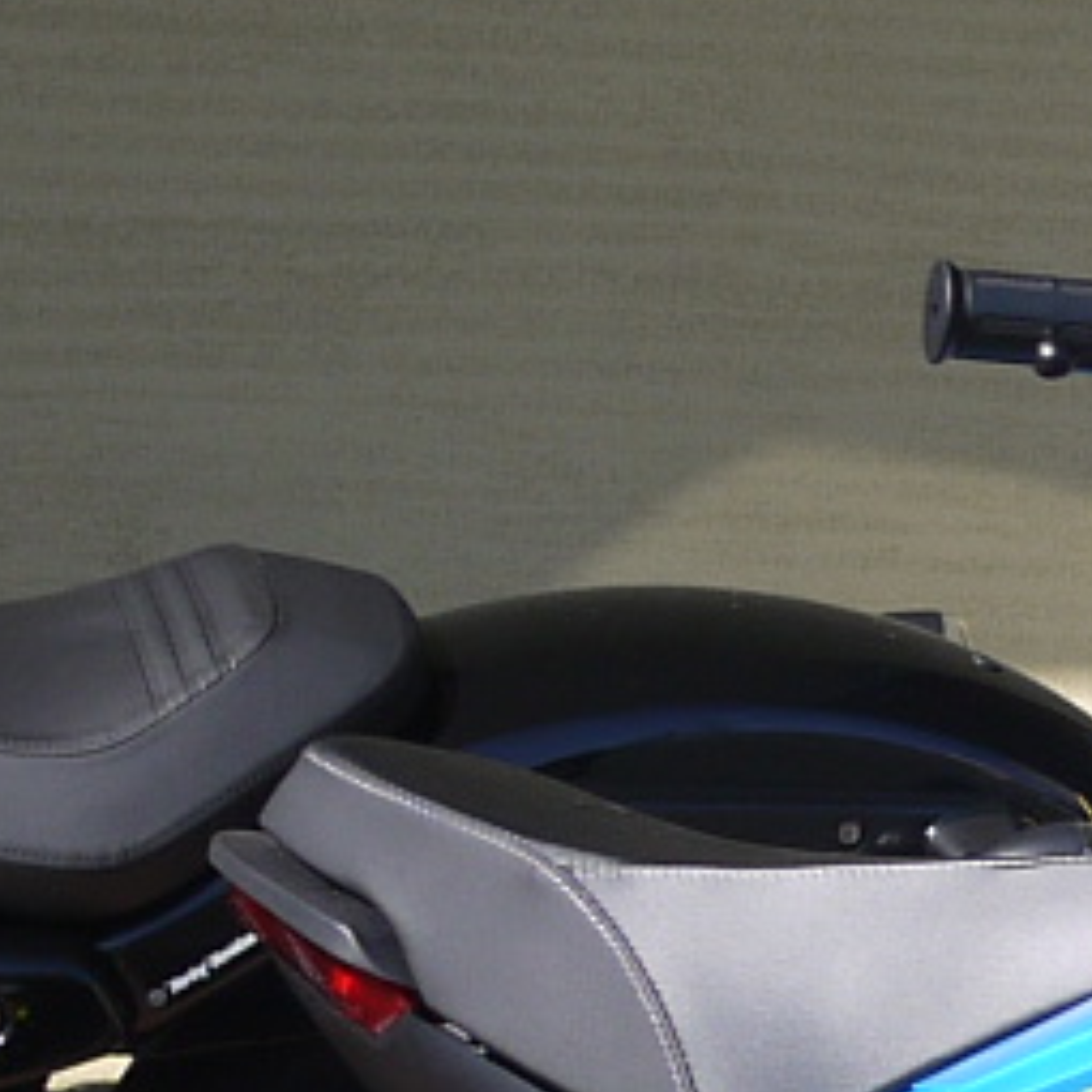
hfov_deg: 5.6
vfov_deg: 6.2
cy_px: 689
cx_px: 3820
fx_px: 10136
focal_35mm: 284
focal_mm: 20
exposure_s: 1/1600
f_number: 2.5
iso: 100
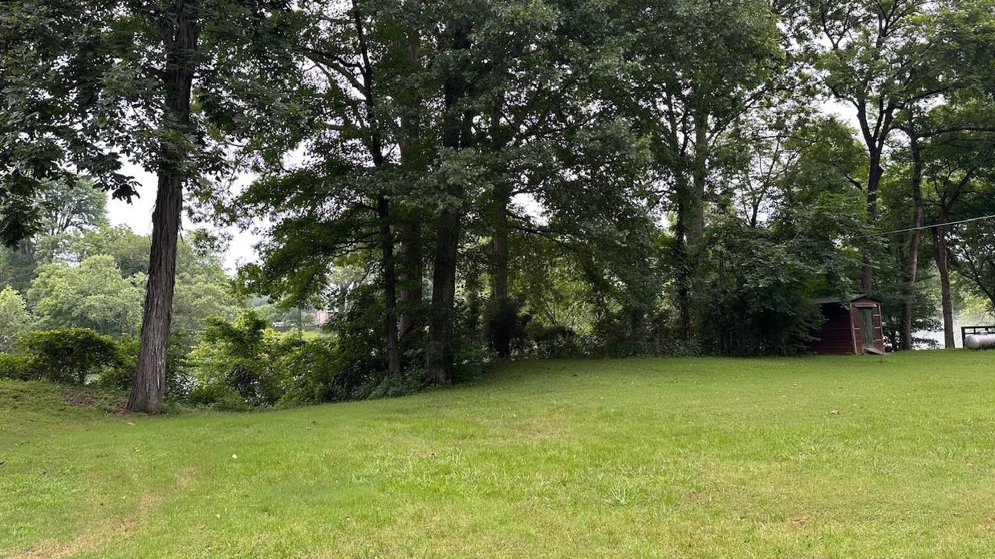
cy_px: 249
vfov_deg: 42.8
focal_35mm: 27
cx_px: 489
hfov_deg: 69.9
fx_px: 712
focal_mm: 6.86
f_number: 1.78
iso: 80
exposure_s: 1/162
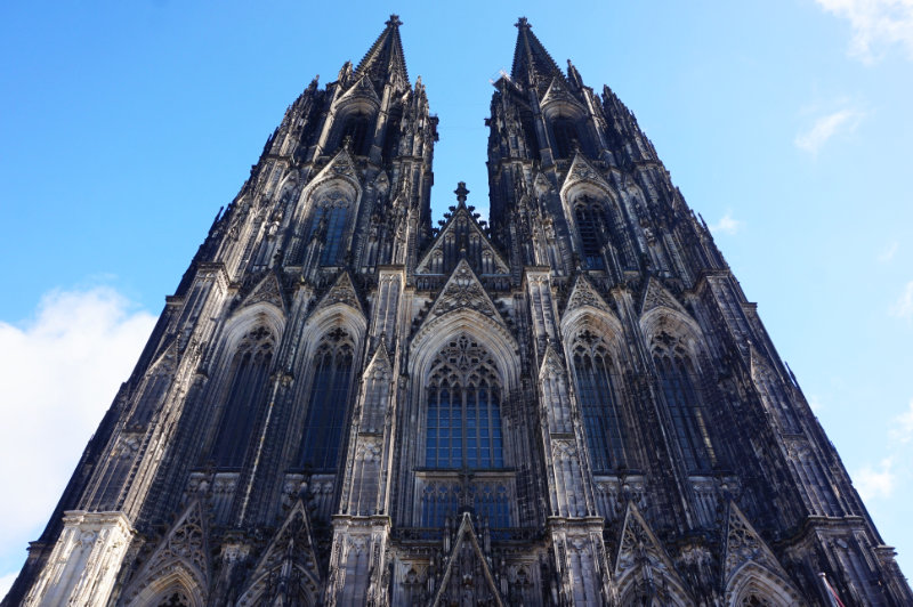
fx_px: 608
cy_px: 304
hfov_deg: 73.8
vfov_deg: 53.1
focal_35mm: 24
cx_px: 456
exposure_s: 1/80
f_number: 9
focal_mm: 16
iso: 100
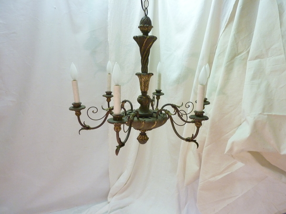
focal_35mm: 25
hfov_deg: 69.4
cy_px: 107
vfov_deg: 54.9
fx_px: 207
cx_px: 143
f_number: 3.3
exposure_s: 1/25
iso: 400
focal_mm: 4.1
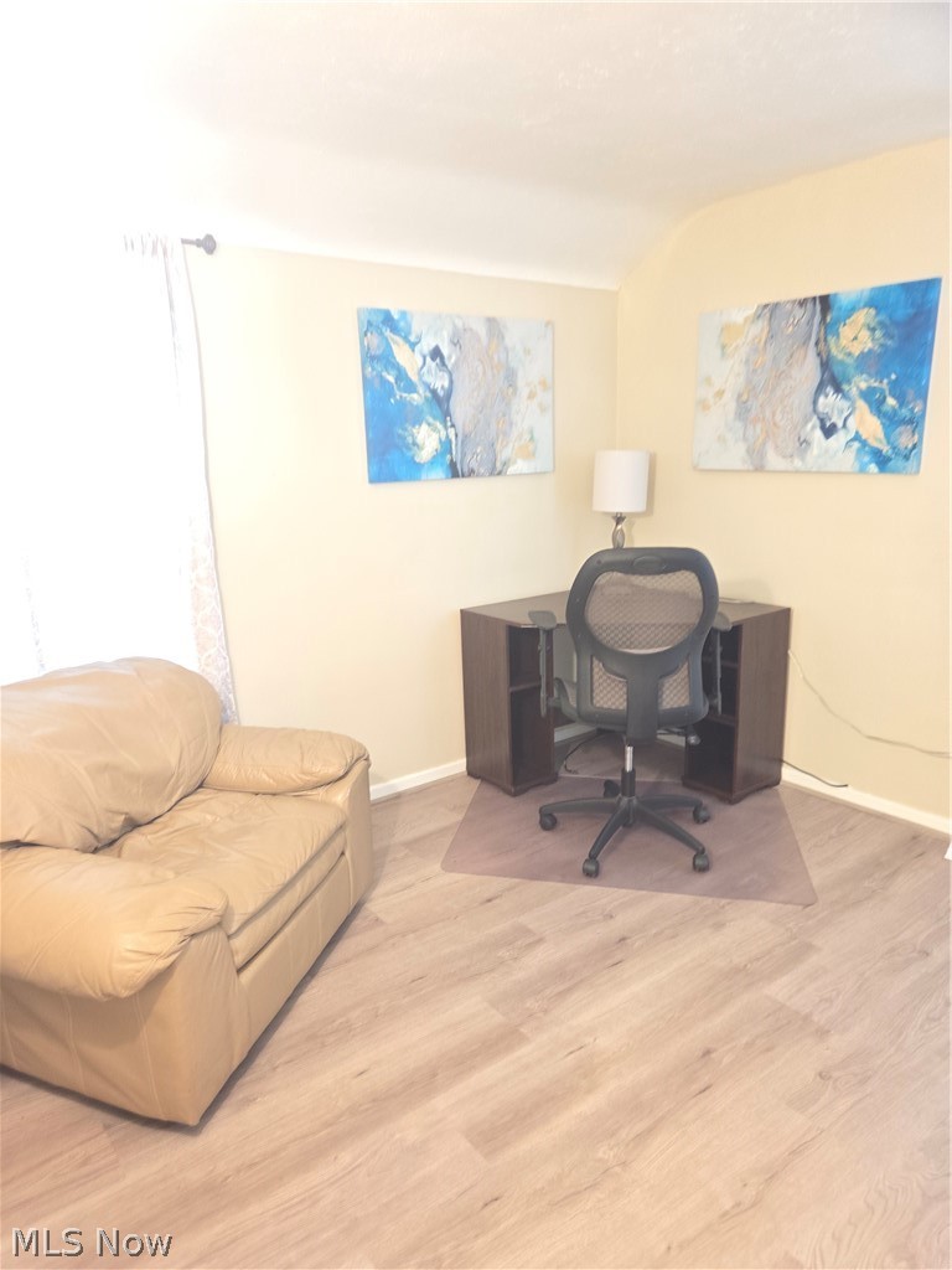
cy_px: 635
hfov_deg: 58.9
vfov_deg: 73.9
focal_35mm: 23
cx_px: 476
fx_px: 843
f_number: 1.8
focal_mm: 5.4
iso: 1600
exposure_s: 1/12
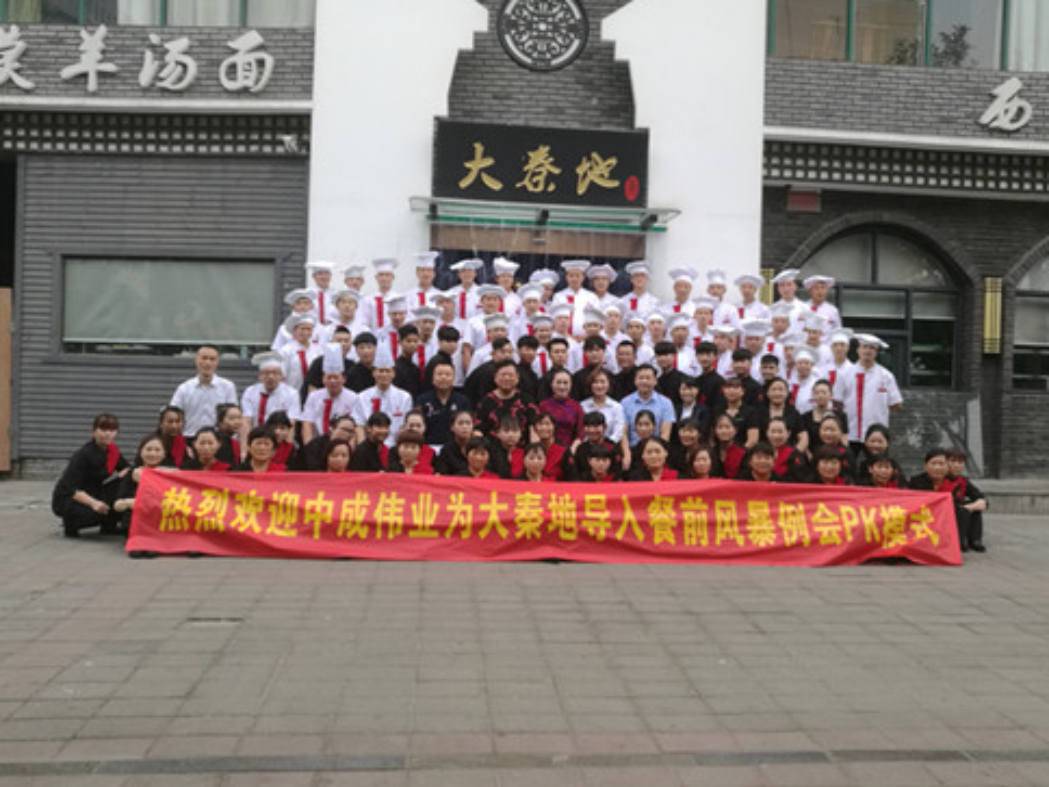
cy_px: 385
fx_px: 970
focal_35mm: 32
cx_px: 538
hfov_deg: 56.8
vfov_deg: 44.2
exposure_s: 1/264
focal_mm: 4.04
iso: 50
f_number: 2
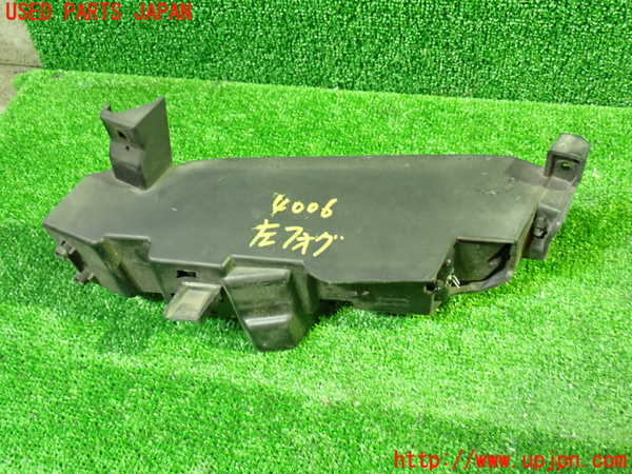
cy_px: 237
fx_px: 694
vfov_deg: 37.7
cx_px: 316
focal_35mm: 38
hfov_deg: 49.0
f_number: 2.7
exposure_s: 1/15
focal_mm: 6.83
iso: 800
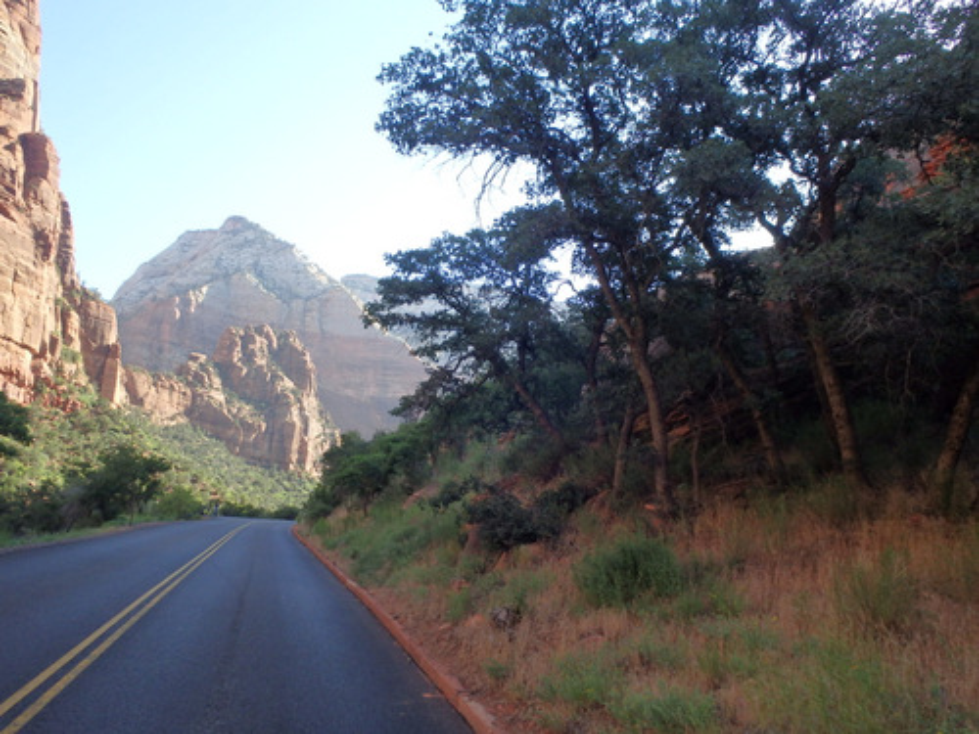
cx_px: 490
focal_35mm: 28
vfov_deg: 49.7
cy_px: 367
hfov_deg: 63.4
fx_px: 792
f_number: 3.9
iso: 125
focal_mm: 5
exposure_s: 1/250
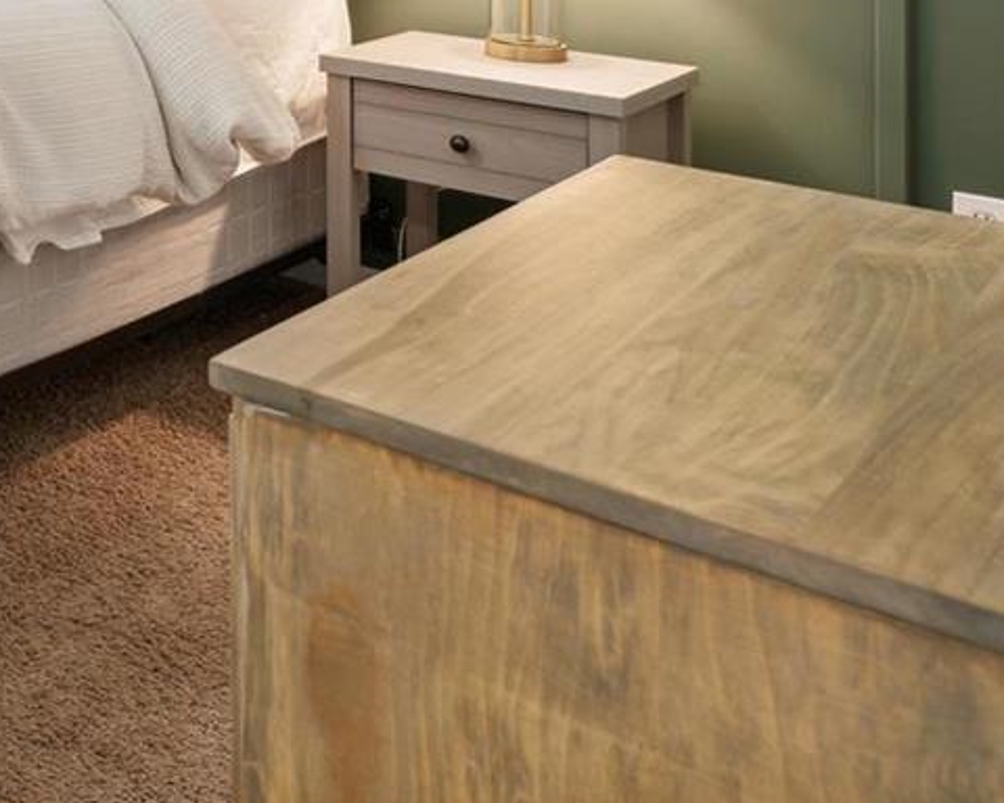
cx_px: -379
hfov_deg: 28.1
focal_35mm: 52
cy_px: -307
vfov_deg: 24.5
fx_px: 1541
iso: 320
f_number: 7.1
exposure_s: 1/13
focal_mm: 16.6
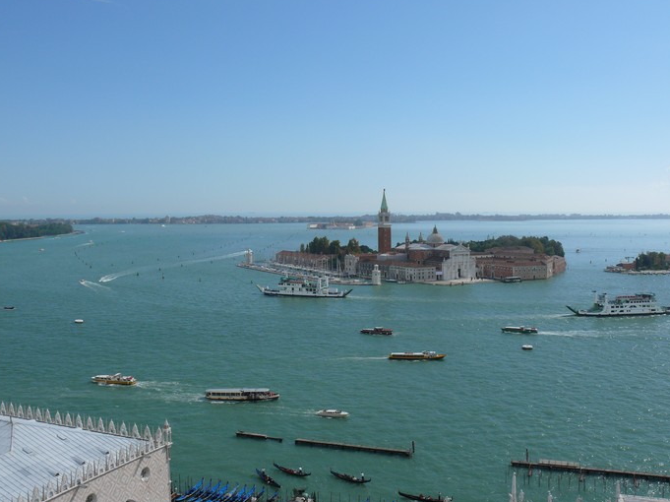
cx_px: 335
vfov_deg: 39.6
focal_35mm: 36
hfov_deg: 51.4
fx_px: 696
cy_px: 247
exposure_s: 1/500
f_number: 8
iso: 100
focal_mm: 7.4
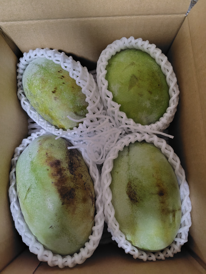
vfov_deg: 73.9
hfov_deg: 58.9
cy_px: 137
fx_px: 182
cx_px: 103
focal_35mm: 23
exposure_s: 1/40
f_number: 1.9
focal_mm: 5.6
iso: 1368
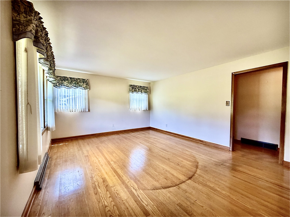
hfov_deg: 102.1
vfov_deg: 85.7
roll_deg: -0.1
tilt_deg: -1.6
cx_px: 145
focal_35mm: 14
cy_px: 108
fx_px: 117
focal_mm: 2.22
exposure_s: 1/120
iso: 250
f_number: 2.2
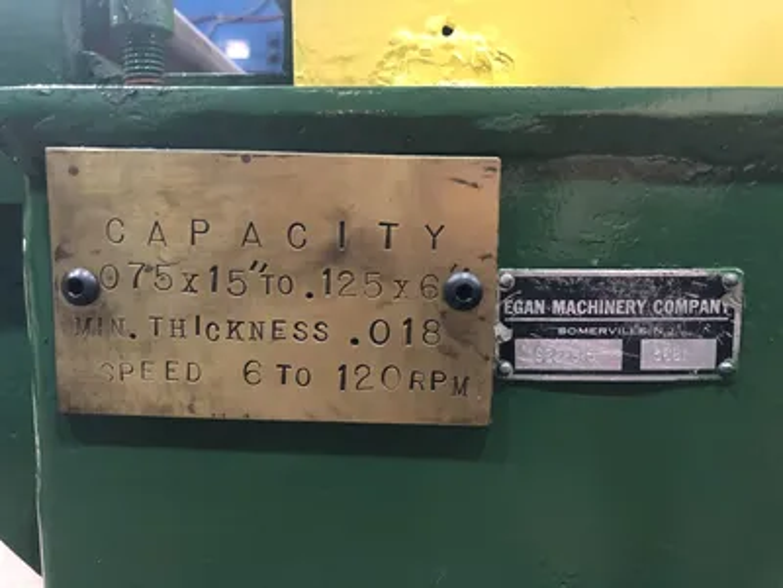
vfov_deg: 49.7
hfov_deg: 63.4
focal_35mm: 28
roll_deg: -1.1
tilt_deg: -7.8
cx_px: 392
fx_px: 633
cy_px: 294
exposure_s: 1/11
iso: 100
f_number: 1.8
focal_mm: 4
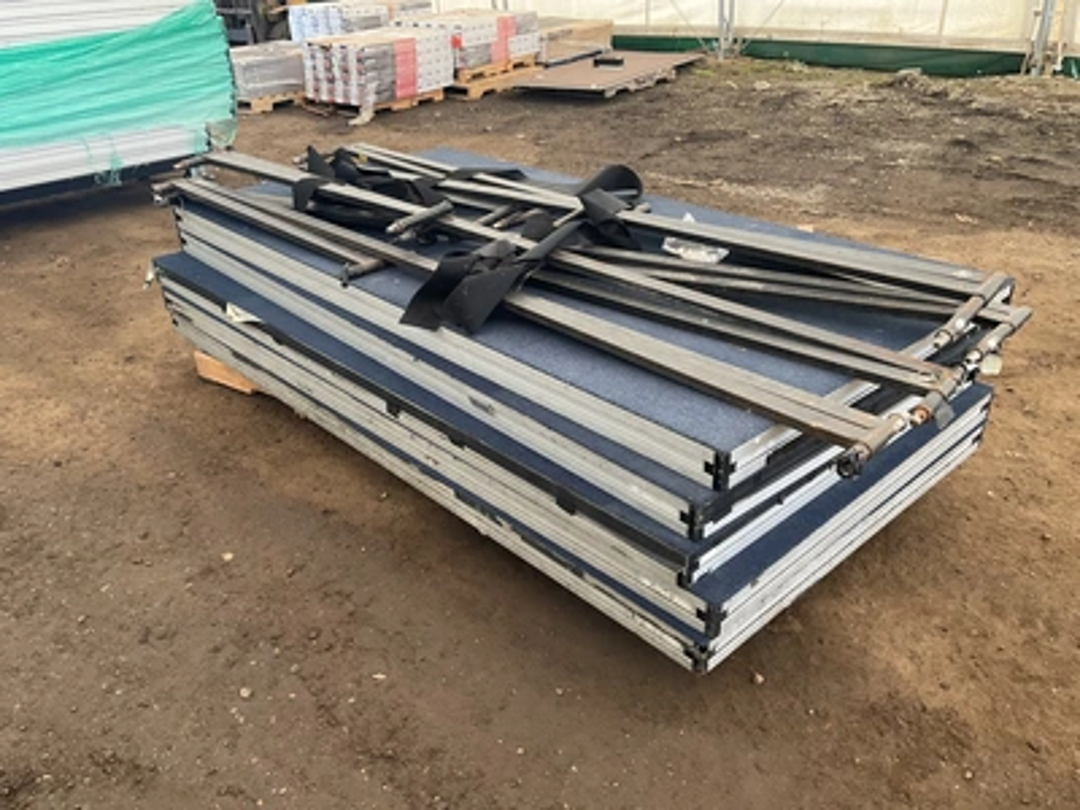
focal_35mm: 29
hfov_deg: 61.7
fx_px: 905
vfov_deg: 48.2
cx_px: 540
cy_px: 405
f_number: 1.8
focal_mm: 3
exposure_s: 1/110
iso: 64
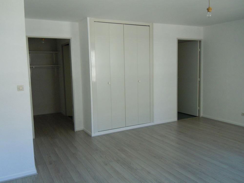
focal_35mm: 30
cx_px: 122
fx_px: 211
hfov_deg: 60.0
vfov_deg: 46.8
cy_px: 92
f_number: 3.5
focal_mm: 5.4
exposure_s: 1/60
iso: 320
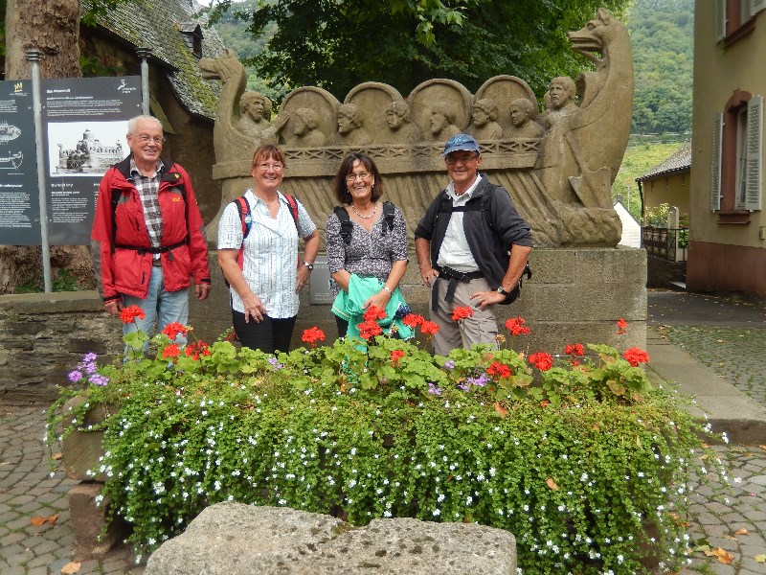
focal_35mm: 32
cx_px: 383
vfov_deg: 44.2
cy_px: 288
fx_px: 708
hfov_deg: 56.8
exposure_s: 1/100
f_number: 3.8
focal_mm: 5.7
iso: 125
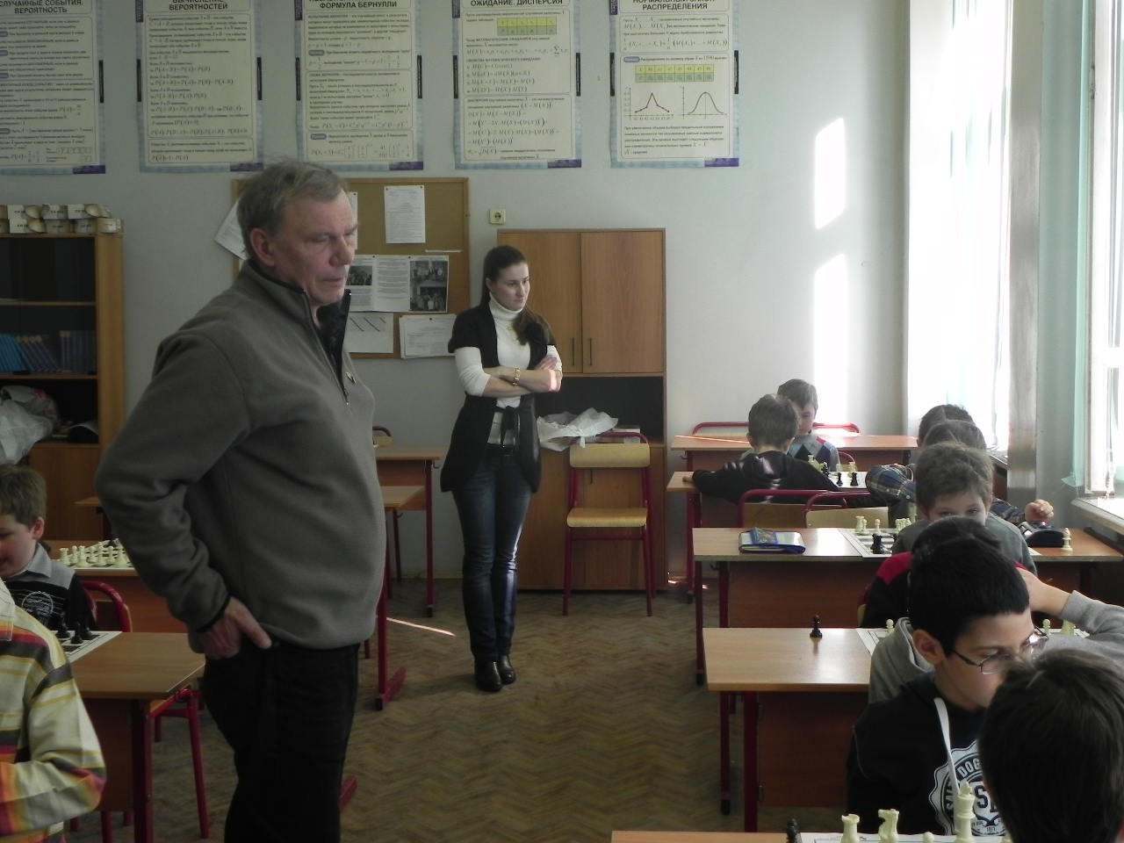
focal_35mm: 46
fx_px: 1494
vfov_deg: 31.5
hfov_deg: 41.2
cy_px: 422
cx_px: 562
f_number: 3.2
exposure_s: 1/90.5
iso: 160
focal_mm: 8.2
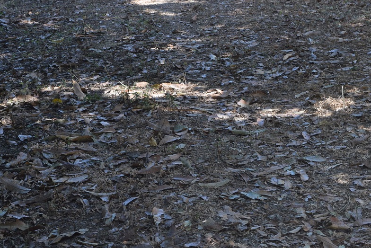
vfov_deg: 12.5
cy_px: 31
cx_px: 158
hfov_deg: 18.7
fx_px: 1124
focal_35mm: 109
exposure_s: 1/250
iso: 400
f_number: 8
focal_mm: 38
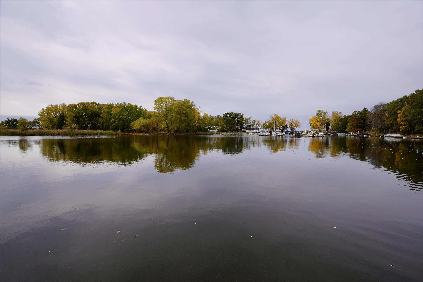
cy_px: 141
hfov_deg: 95.0
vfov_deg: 72.1
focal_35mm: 16
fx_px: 194
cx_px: 212
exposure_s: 1/160
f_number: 10
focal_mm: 11
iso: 100
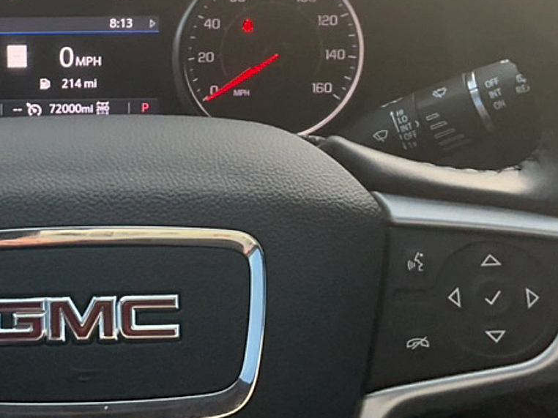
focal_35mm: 63
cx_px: 94
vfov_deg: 22.9
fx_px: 1015
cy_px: 71
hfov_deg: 29.8
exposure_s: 1/60
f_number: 1.8
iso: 80
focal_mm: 3
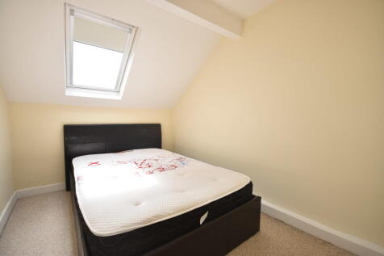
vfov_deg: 77.3
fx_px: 160
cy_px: 128
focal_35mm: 15
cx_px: 192
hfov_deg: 100.4
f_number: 4
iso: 100
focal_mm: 10
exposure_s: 1/100
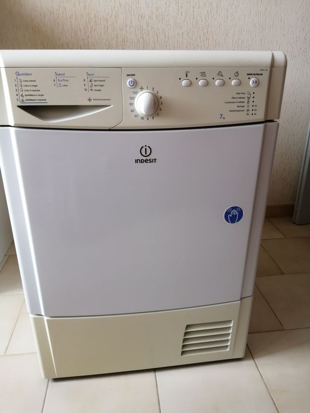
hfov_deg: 53.1
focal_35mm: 26
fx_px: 310
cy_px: 206
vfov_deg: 67.3
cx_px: 155
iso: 100
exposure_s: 1/33.3
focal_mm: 3.6
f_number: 1.8
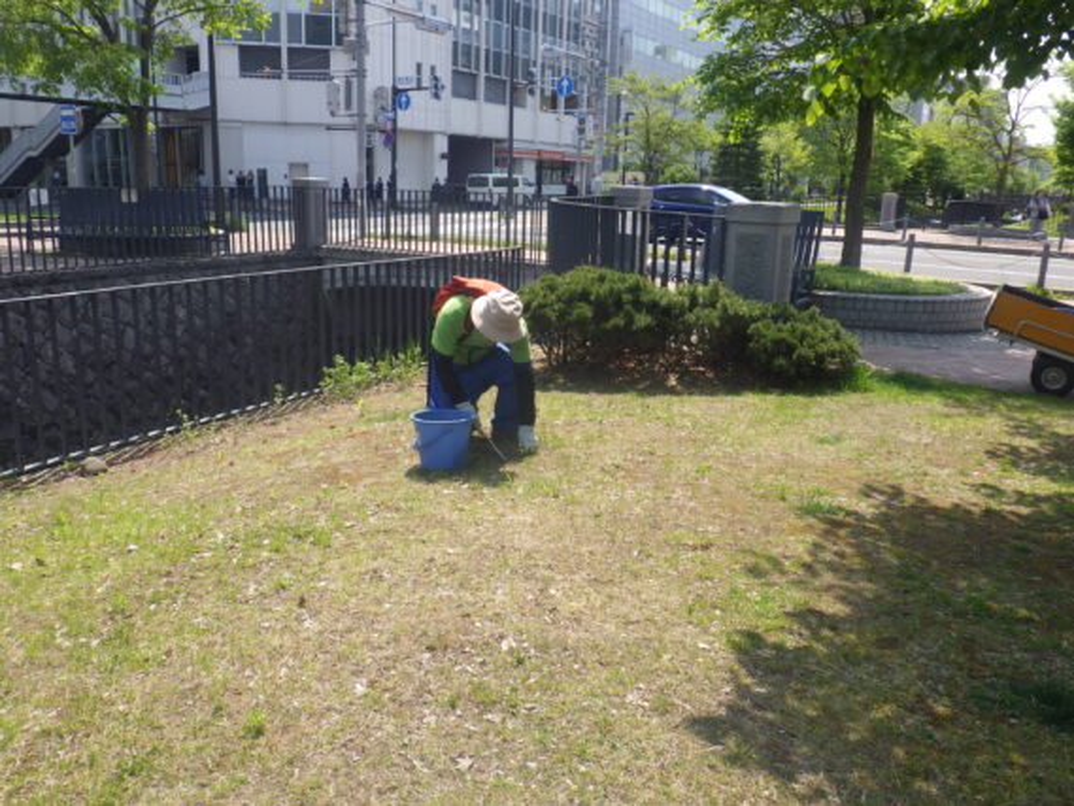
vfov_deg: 49.8
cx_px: 537
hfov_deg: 63.4
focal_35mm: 28
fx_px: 869
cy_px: 403
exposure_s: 1/400
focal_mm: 5
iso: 125
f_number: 4.2
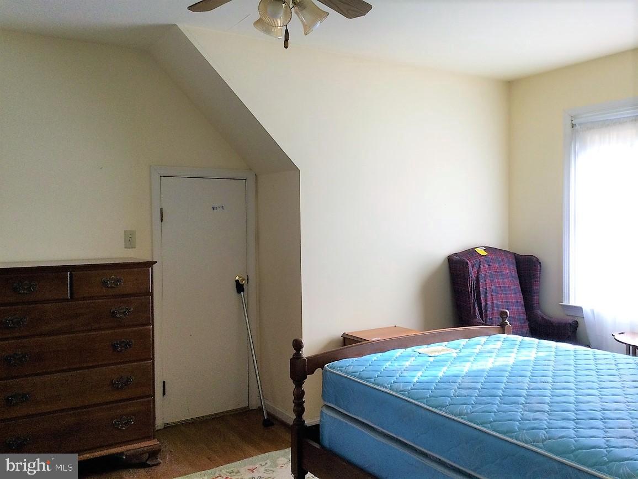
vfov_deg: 45.4
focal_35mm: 31
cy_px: 240
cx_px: 319
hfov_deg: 58.4
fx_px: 571
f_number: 2.4
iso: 25
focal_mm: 3.3
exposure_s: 1/40
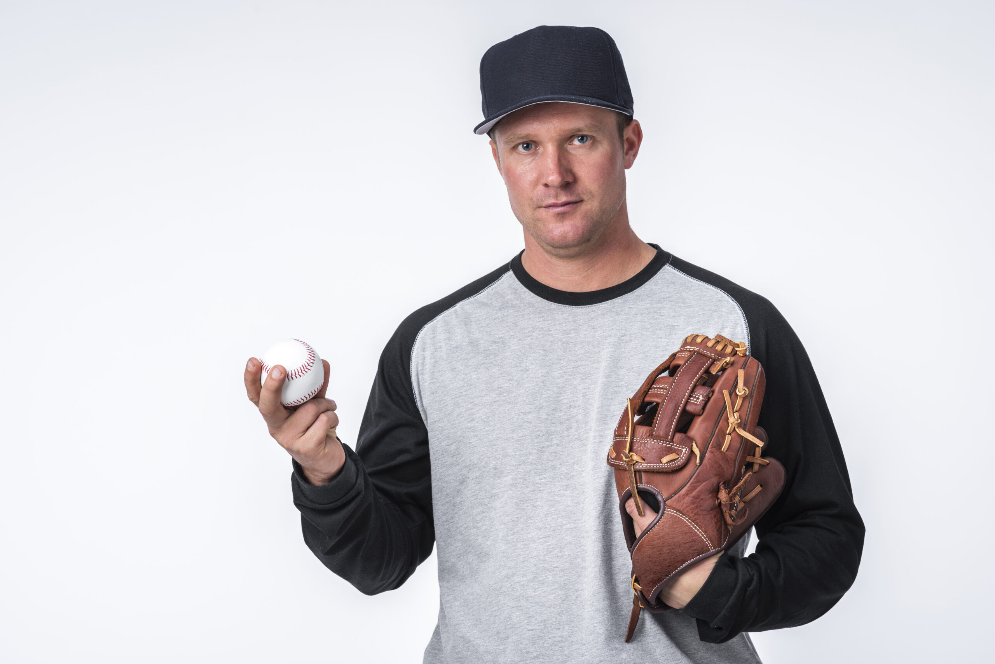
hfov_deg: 23.9
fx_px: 2350
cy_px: 332
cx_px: 498
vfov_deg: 16.1
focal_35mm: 85
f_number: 9
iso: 200
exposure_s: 1/160
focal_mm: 85
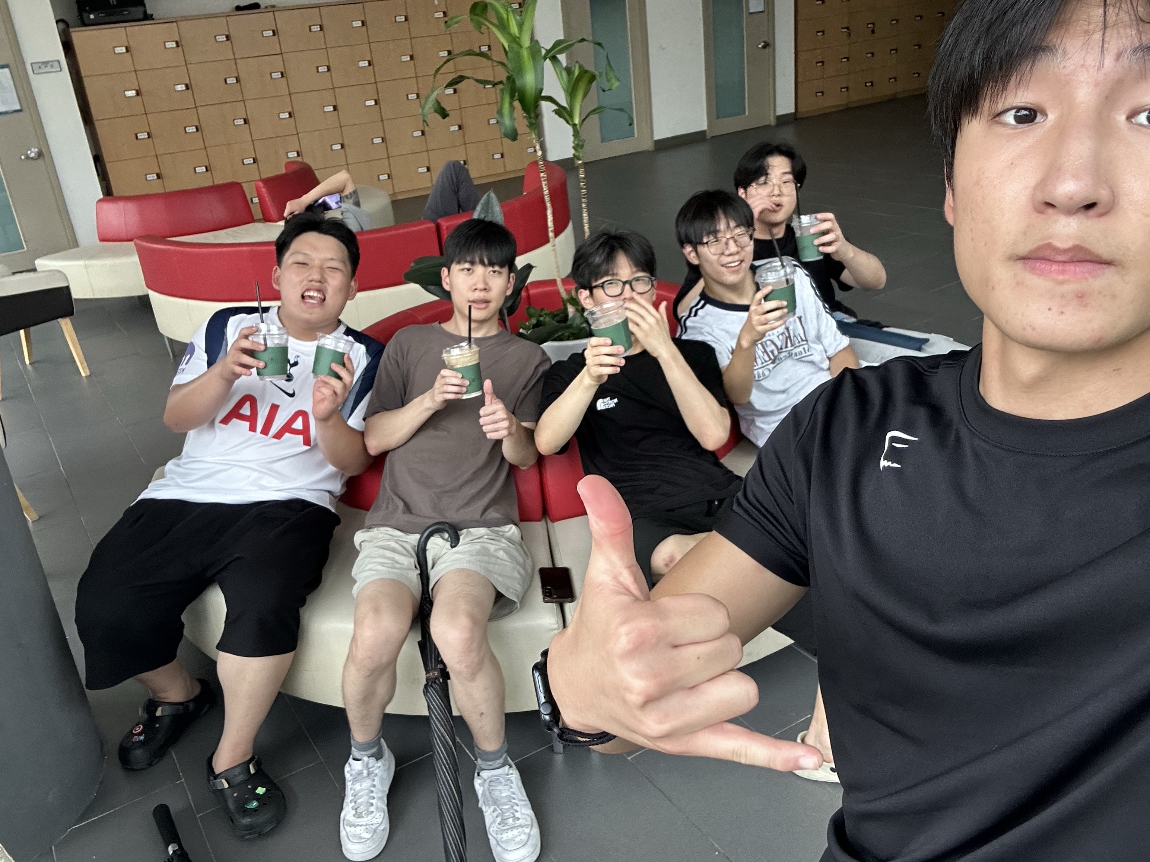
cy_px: 431
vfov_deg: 46.8
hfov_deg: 60.0
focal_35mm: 30
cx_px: 575
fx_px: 997
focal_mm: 2.69
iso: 64
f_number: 1.9
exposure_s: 1/121
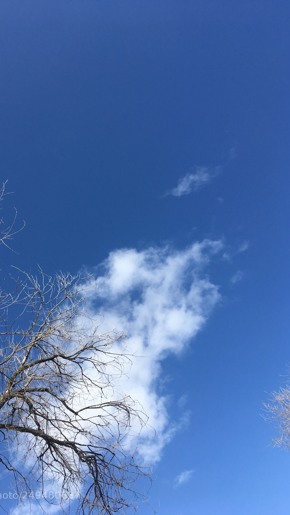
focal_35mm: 32
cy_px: 260
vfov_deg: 61.0
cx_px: 105
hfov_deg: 36.4
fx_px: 437
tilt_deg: +52.8
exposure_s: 1/1789
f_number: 2.2
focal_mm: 4.15
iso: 25
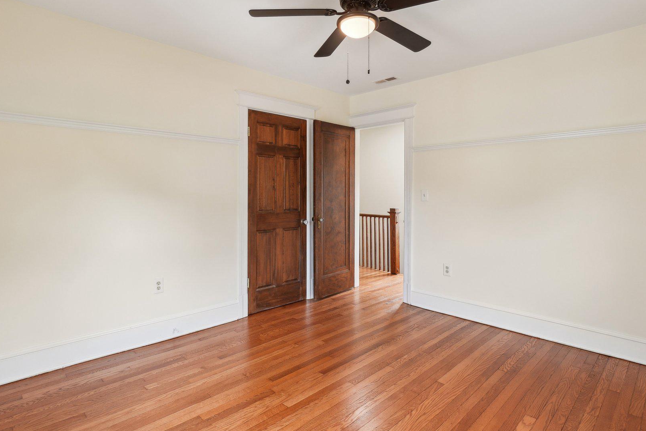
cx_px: 311
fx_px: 341
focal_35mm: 19
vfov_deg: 64.5
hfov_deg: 86.9
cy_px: 199
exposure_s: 1/8
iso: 100
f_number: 7.1
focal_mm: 10
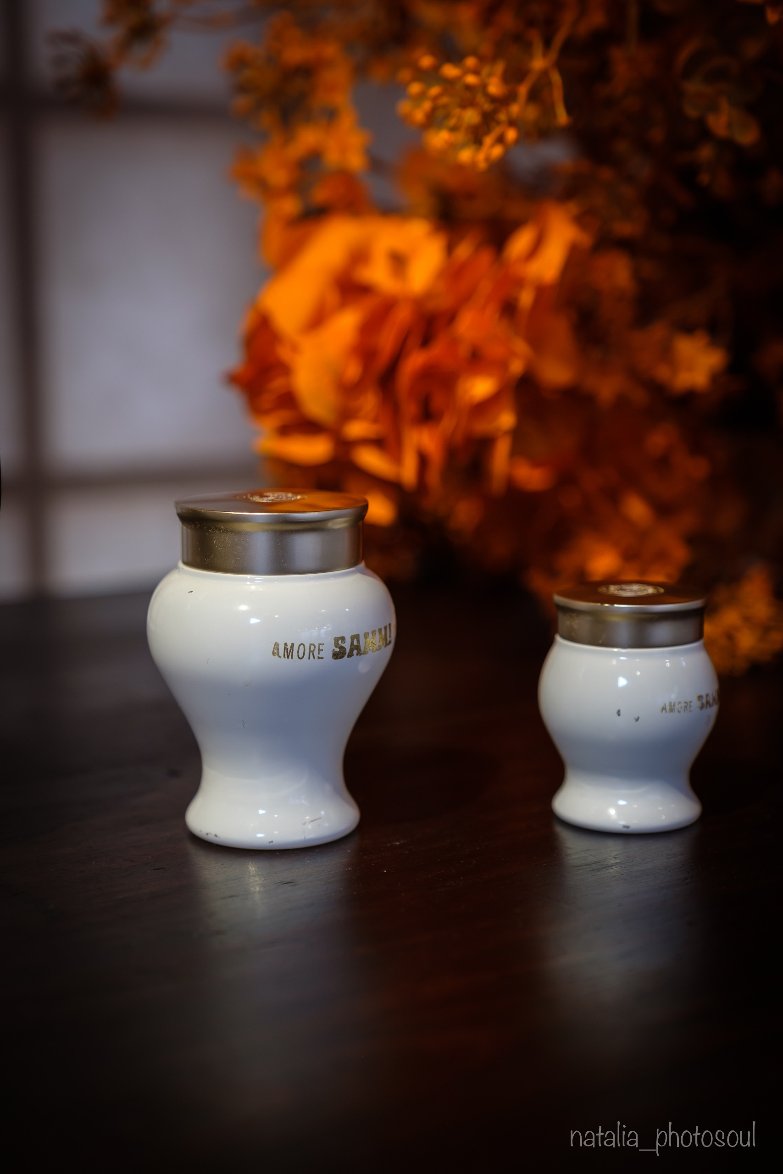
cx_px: 392
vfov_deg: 37.5
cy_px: 587
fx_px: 1729
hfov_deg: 25.5
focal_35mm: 53
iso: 200
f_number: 2.8
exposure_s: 1/125
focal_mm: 35.3
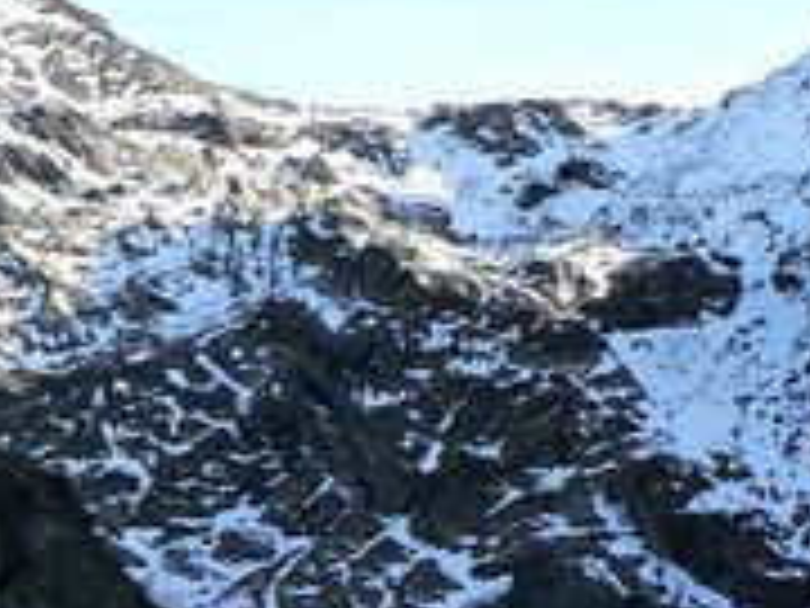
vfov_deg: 9.2
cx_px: 261
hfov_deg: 12.3
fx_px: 3744
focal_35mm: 160
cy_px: 640
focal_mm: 6
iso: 80
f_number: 4
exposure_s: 1/160
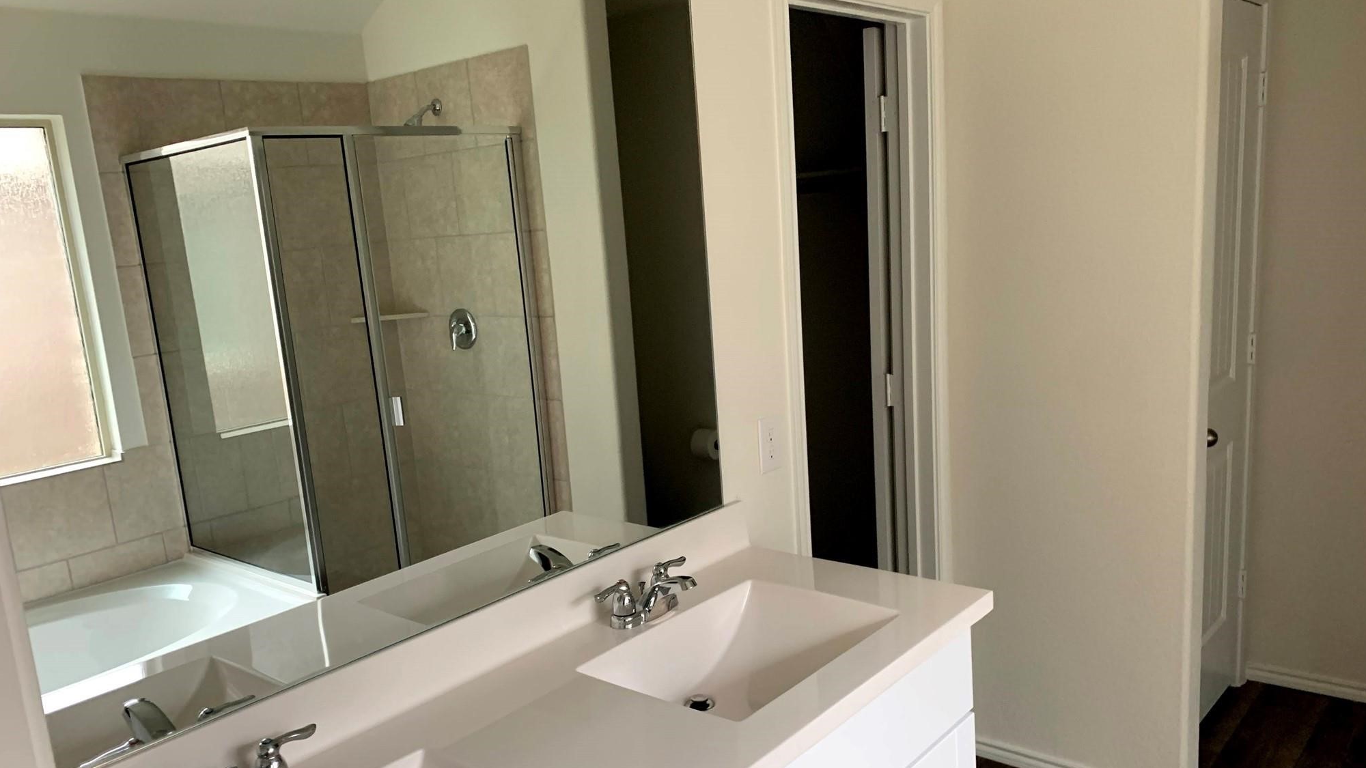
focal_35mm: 29
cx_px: 675
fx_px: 1050
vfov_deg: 40.1
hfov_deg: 66.1
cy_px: 433
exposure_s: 1/60
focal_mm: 4.25
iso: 125
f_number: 1.8
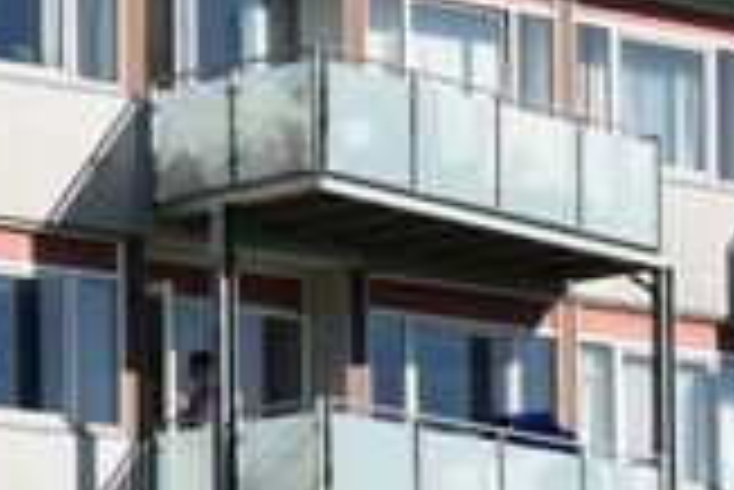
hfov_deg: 6.7
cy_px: 1023
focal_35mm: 302
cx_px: 1162
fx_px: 6163
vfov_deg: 4.5
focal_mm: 32
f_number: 11
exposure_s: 1/500
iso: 280
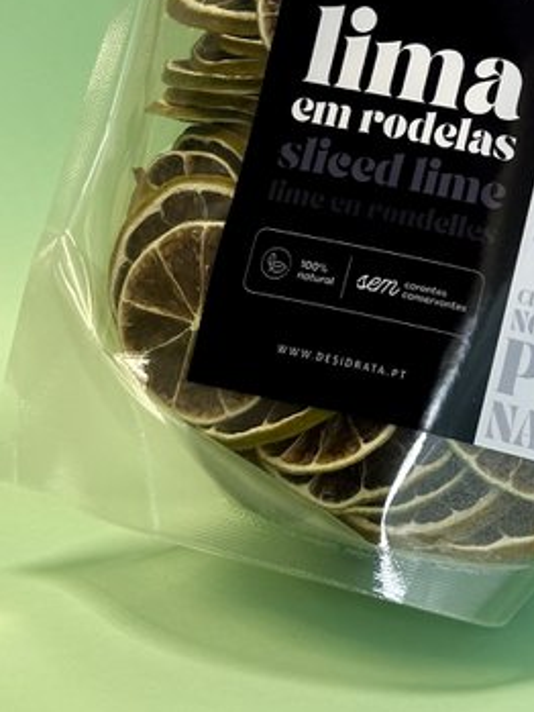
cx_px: 544
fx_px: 2261
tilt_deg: -11.5
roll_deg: -0.2
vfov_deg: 17.3
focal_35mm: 110
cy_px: -61
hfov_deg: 13.3
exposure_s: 1/50
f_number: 1.78
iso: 50
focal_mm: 6.86
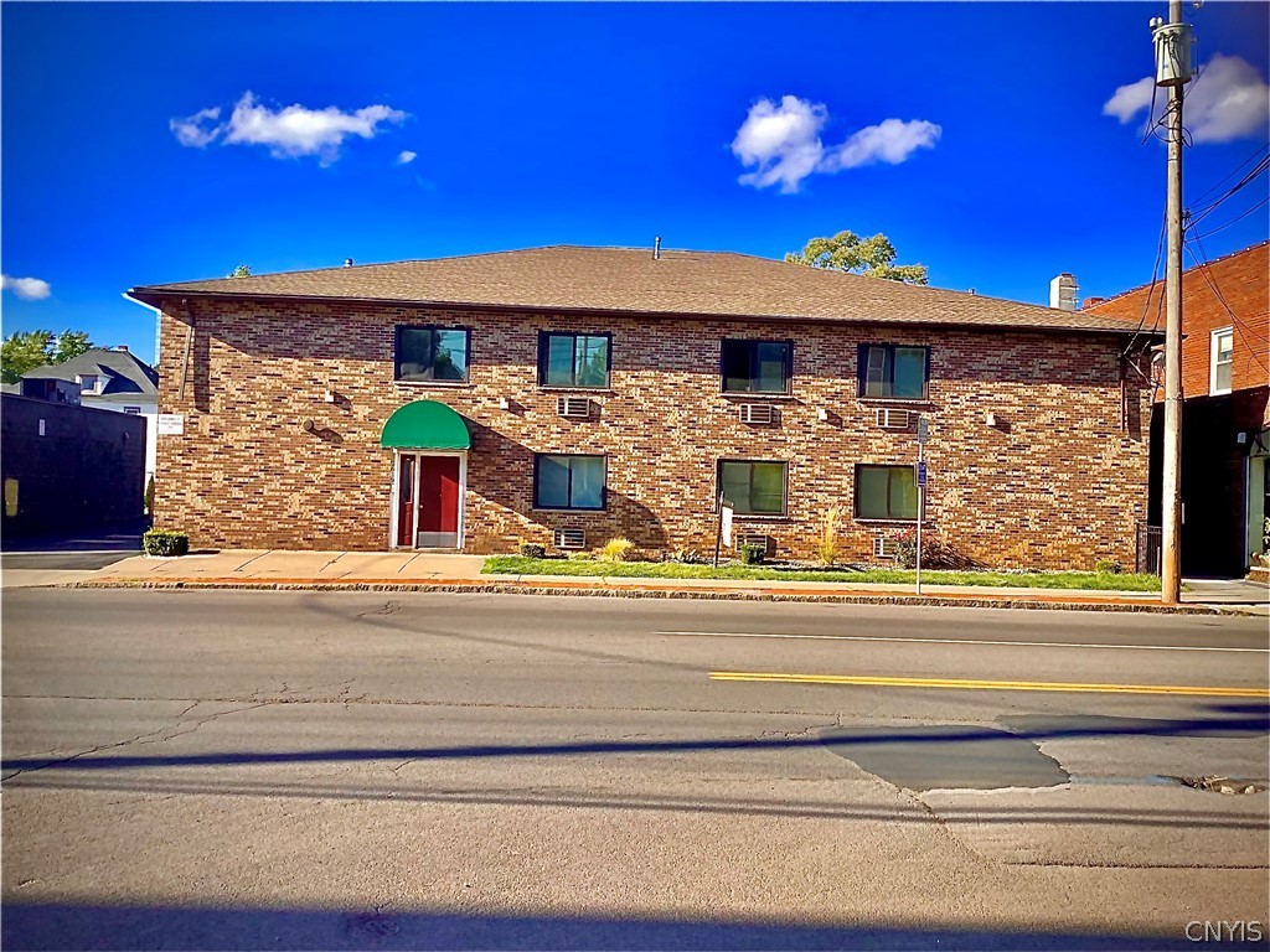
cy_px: 476
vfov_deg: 45.4
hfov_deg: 58.4
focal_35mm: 31
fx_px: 1137
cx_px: 635
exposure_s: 1/806
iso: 25
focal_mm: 3.3
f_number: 2.4
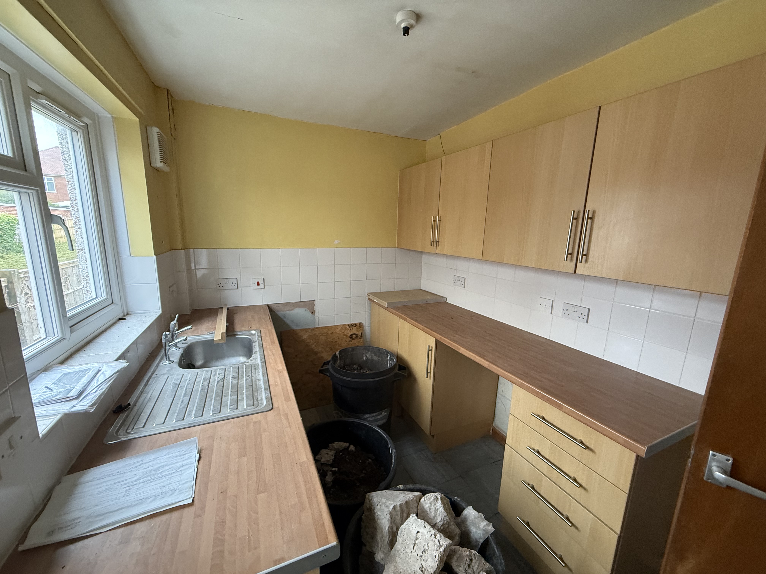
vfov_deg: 85.7
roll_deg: -1.5
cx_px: 383
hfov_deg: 102.1
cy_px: 287
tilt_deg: -10.6
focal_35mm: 14
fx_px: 310
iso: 400
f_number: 2.2
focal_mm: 2.22
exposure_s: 1/60
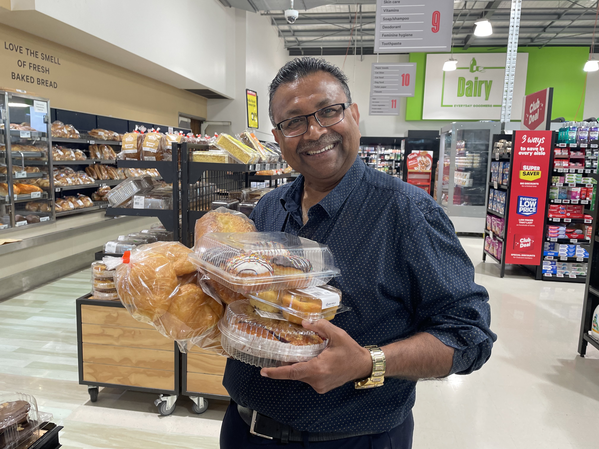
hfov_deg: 67.3
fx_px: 450
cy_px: 224
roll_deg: -1.2
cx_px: 300
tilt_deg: -7.0
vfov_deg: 53.1
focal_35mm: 26
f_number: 1.6
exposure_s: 1/100
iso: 100
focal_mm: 4.2
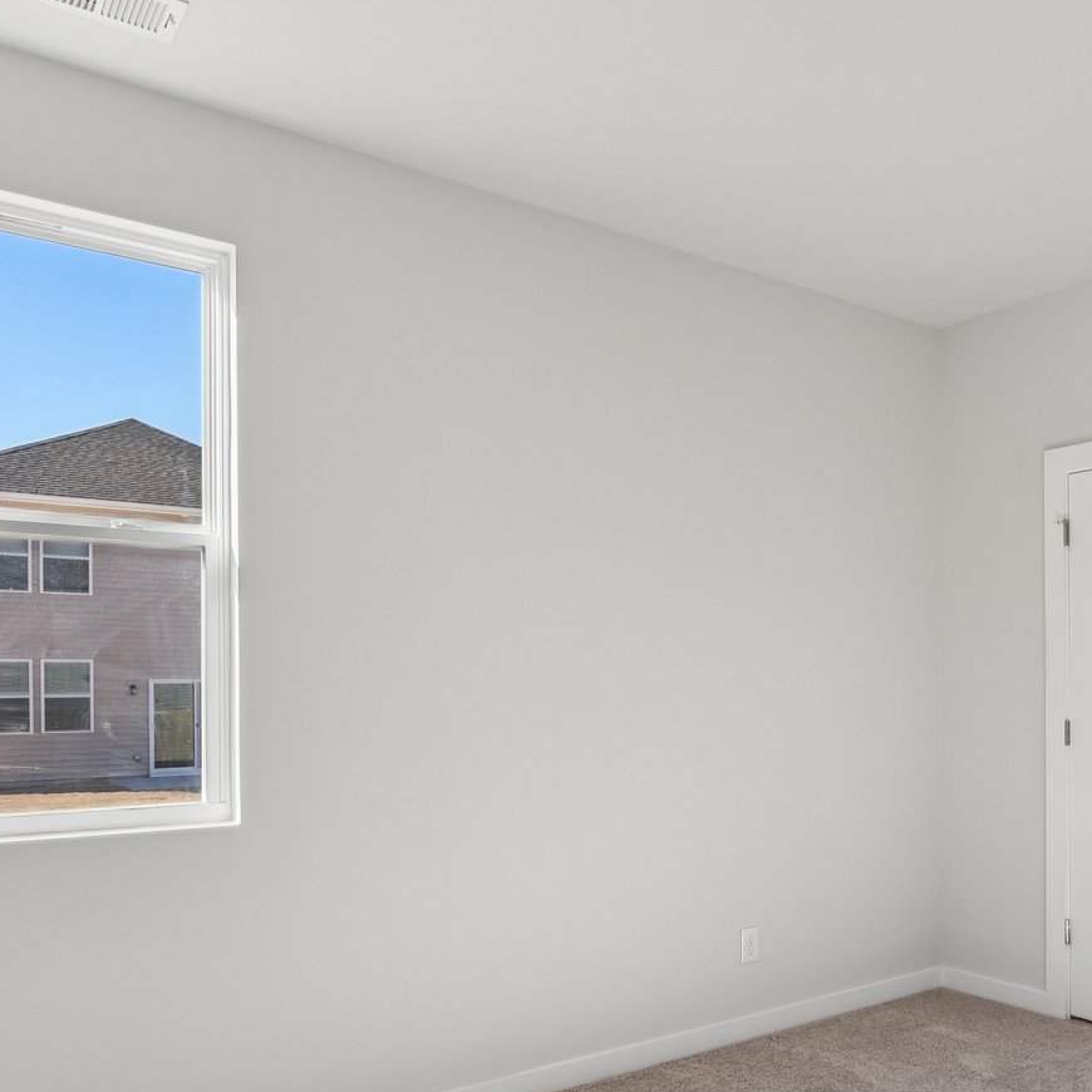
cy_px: 681
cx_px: 833
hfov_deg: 51.5
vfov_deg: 53.5
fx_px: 1071
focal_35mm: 30
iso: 200
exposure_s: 1/80
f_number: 8
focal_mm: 15
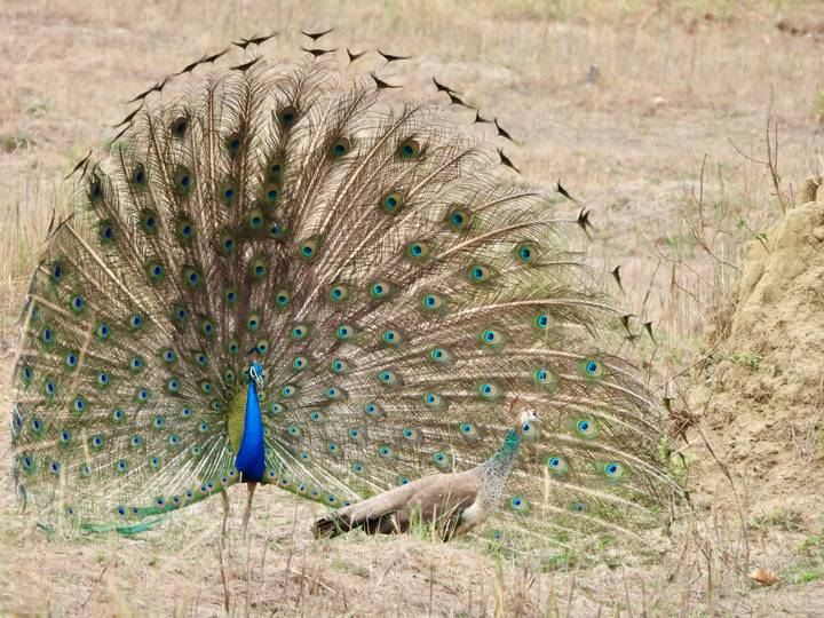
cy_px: 309
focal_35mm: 1100
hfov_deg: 1.8
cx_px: 412
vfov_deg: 1.4
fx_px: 26184
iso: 400
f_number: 5.6
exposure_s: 1/160
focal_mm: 196
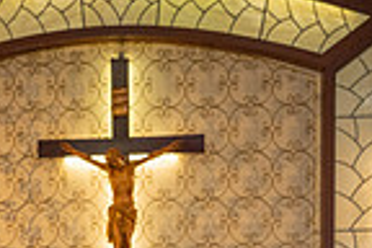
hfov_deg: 16.3
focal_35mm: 125
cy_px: 596
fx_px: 1292
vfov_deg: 9.7
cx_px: 65
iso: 800
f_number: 4
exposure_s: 1/200
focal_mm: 25.5
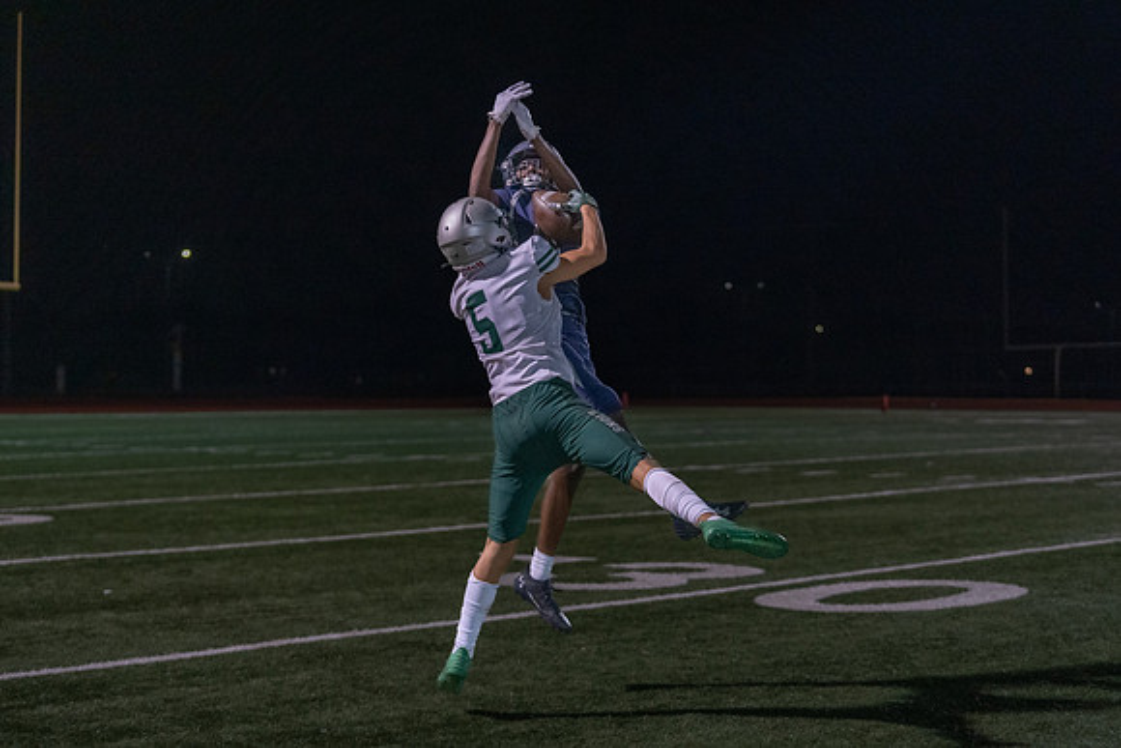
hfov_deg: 27.4
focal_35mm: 74
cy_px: 374
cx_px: 560
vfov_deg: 18.5
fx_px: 2299
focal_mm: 70
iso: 6400
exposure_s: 1/1000
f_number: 3.2
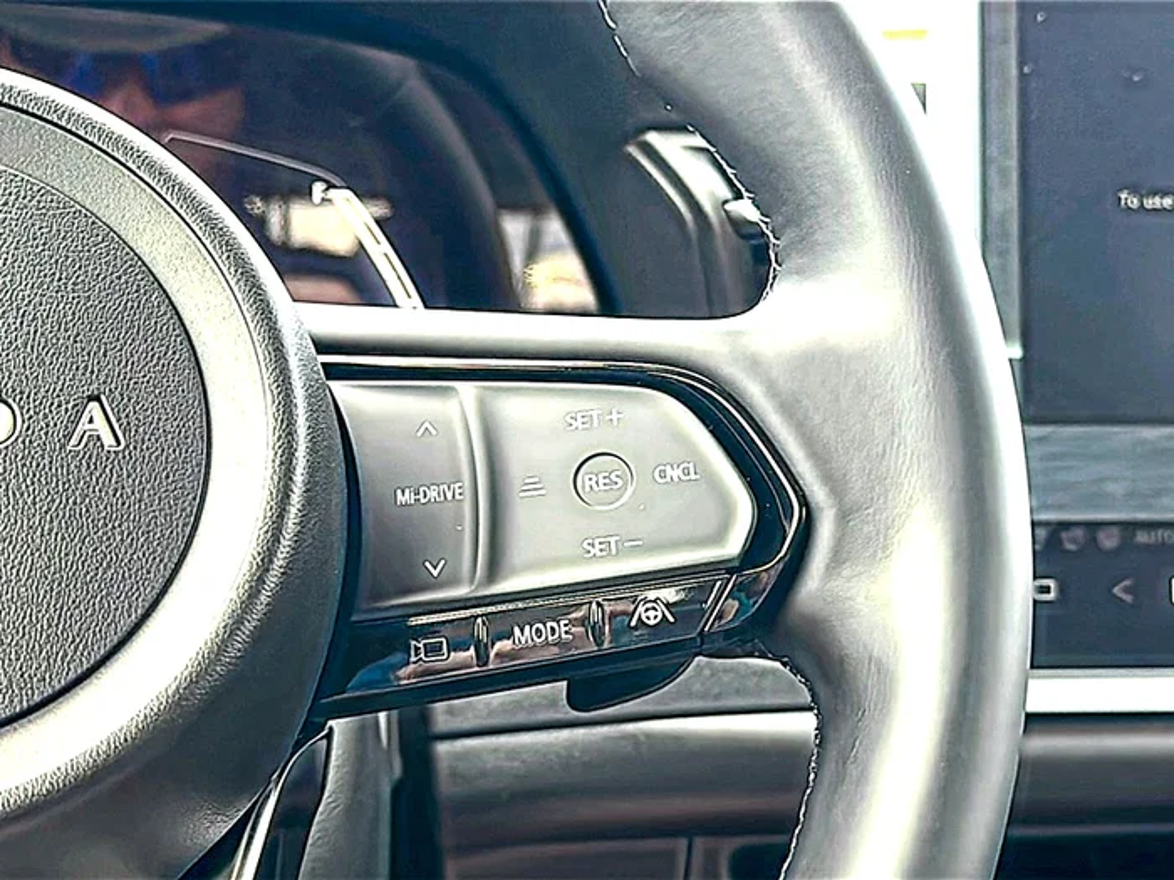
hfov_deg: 37.5
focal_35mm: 51
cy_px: 440
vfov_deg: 28.6
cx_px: 587
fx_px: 1730
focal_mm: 6.86
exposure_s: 1/252
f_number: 1.78
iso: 125
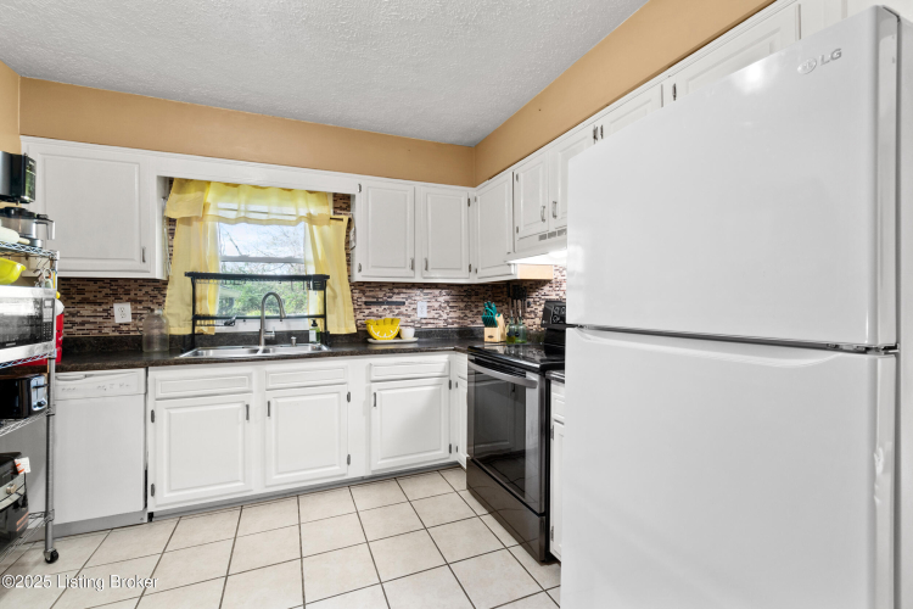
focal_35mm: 15
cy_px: 304
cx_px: 456
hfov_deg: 100.4
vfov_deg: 77.3
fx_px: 380
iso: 400
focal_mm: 10
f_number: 9
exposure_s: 1/1.25
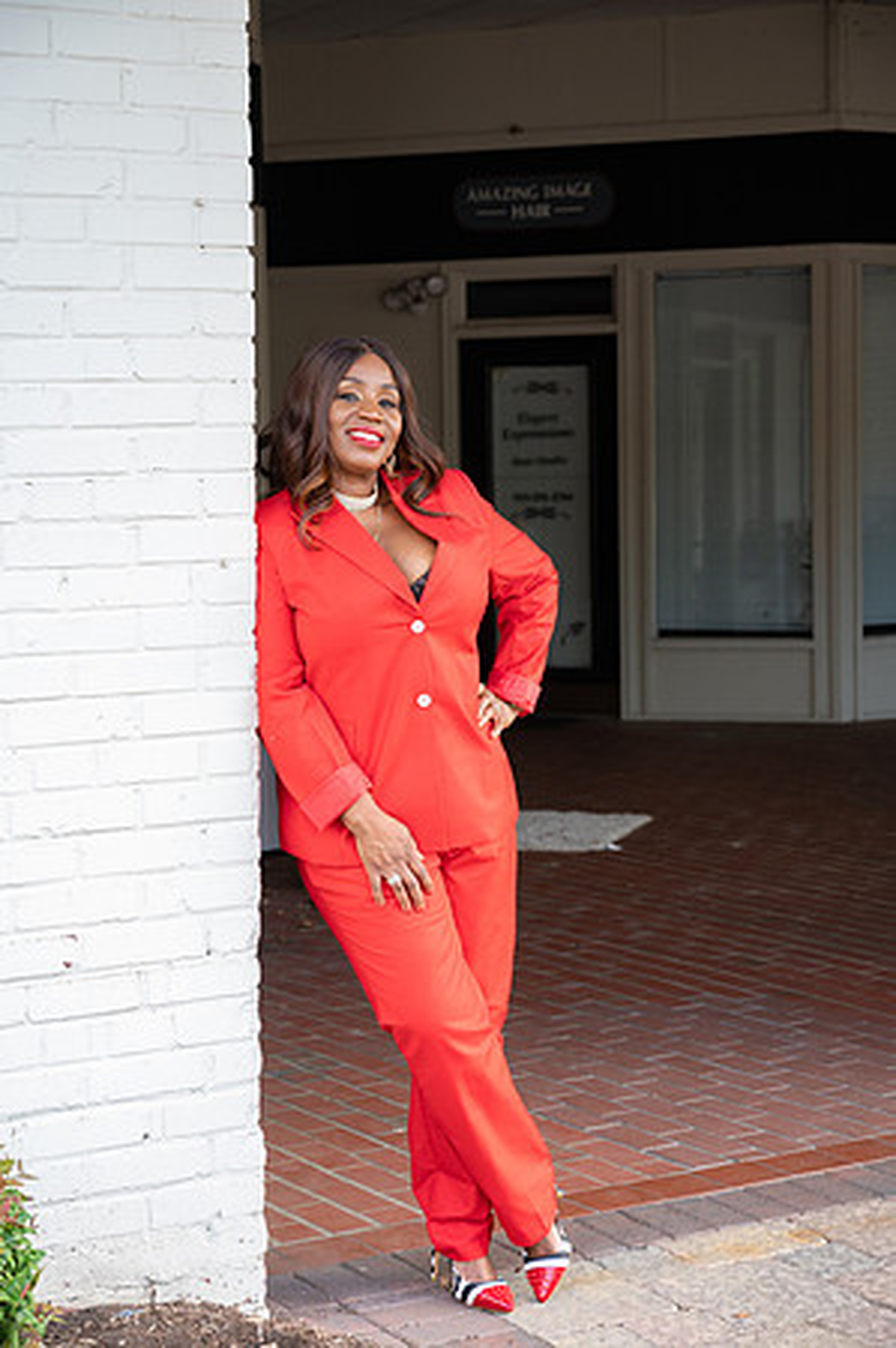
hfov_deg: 19.4
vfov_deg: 28.9
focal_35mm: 70
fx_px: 2619
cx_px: 448
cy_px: 674
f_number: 5
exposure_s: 1/200
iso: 800
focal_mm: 70
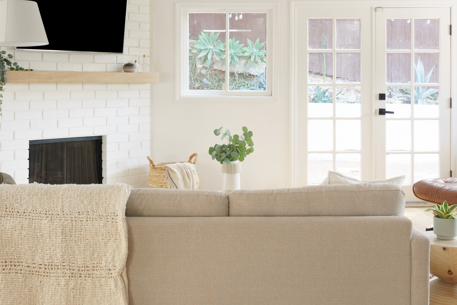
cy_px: 91
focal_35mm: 50
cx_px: 221
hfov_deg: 39.6
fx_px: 635
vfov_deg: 26.8
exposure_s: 1/8
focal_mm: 26
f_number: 10
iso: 250
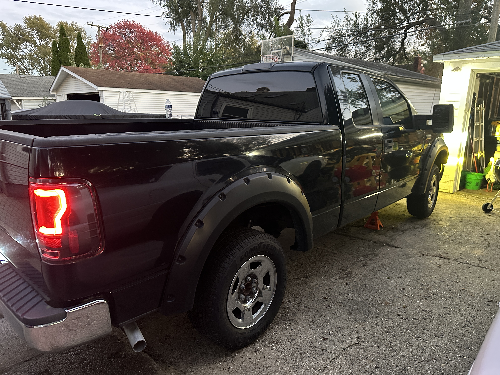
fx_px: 347
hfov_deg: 71.6
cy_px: 188
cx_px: 250
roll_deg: -0.5
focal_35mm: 24
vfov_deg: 56.8
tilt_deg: -11.2
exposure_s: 1/30
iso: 1000
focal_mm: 6.86
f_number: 1.78
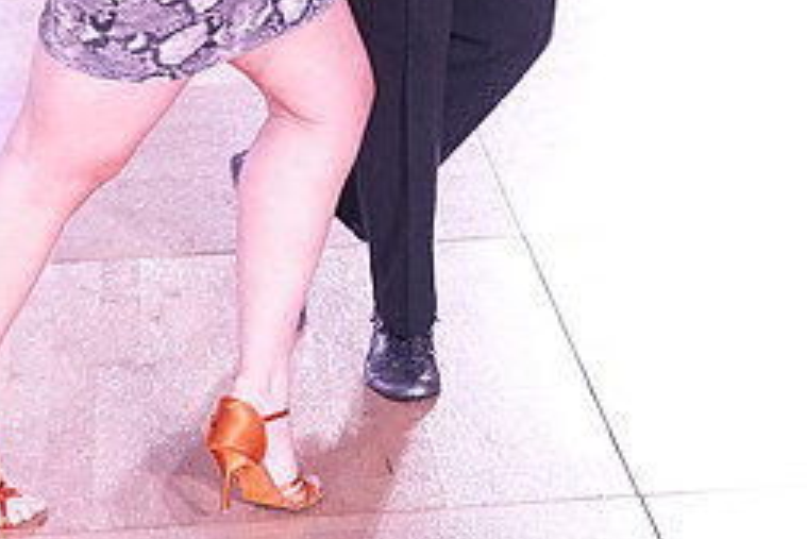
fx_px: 2983
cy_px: -246
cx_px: 432
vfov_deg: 10.0
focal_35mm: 133
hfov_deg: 15.4
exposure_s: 1/250
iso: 3200
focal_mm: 39
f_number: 5.6
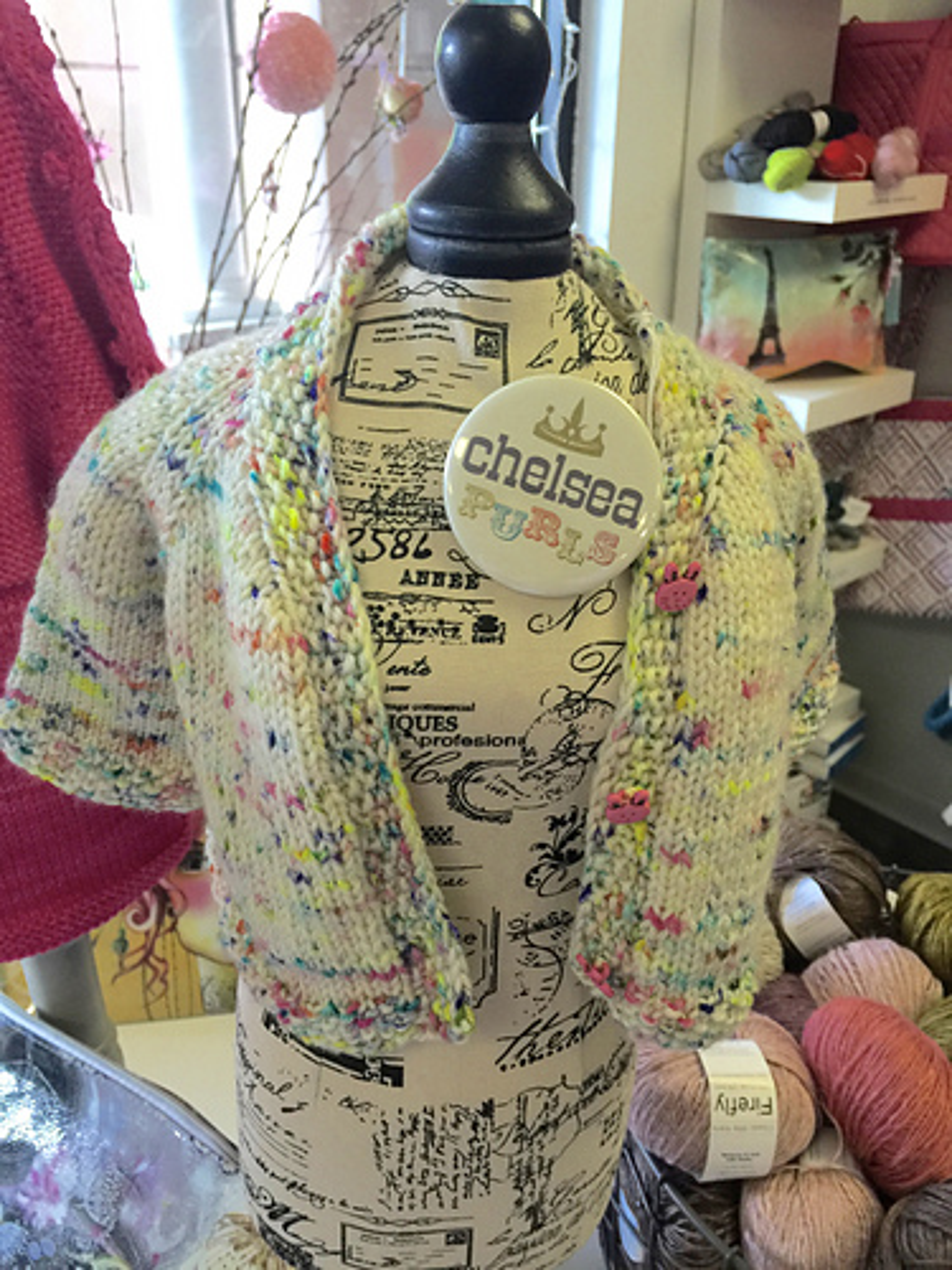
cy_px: 635
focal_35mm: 29
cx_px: 476
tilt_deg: -23.3
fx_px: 1063
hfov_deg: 48.2
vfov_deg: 61.7
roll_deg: -1.1
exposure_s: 1/30
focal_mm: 4.15
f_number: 2.2
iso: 50
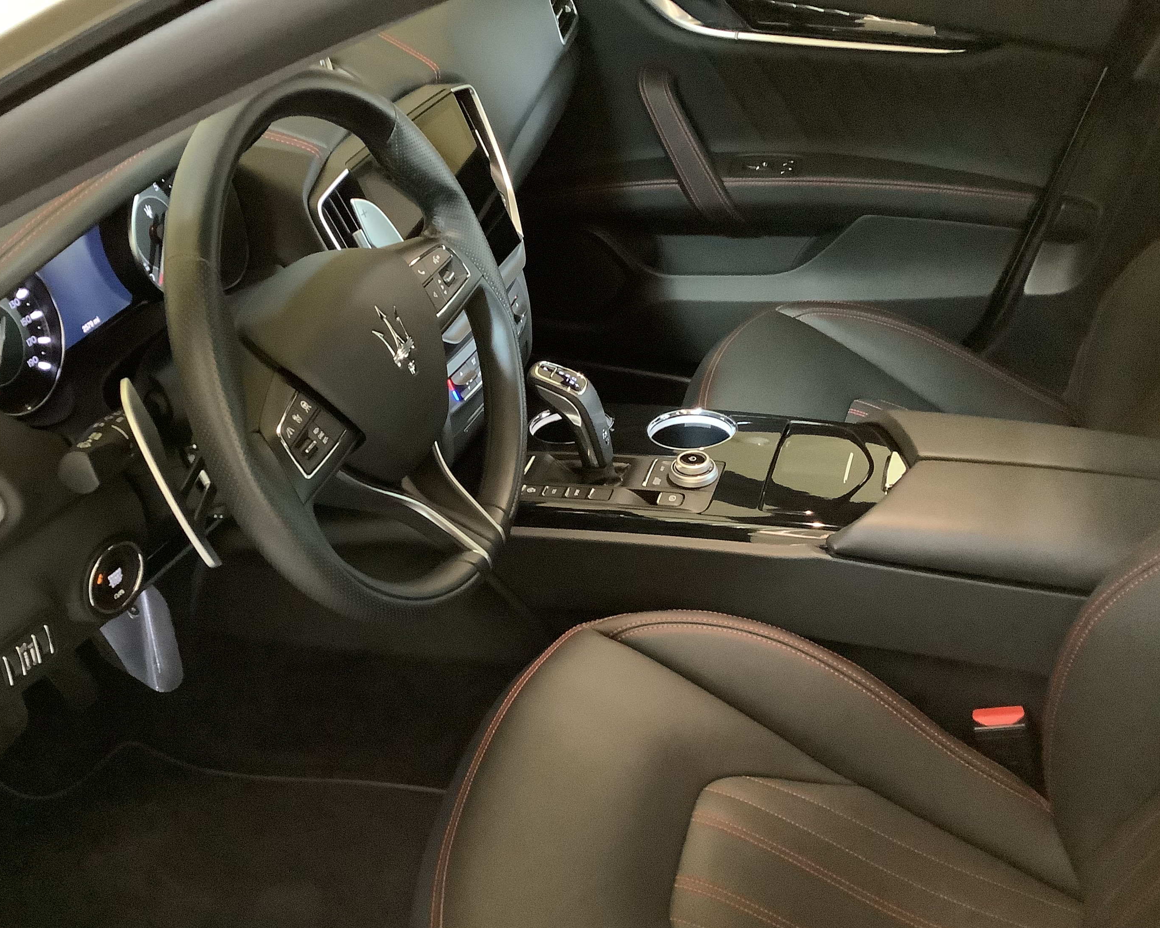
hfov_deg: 50.0
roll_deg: -0.3
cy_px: 517
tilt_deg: -35.5
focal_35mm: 36
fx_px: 1236
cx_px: 481
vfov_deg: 41.1
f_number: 2.4
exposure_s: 1/15
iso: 800
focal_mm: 3.3
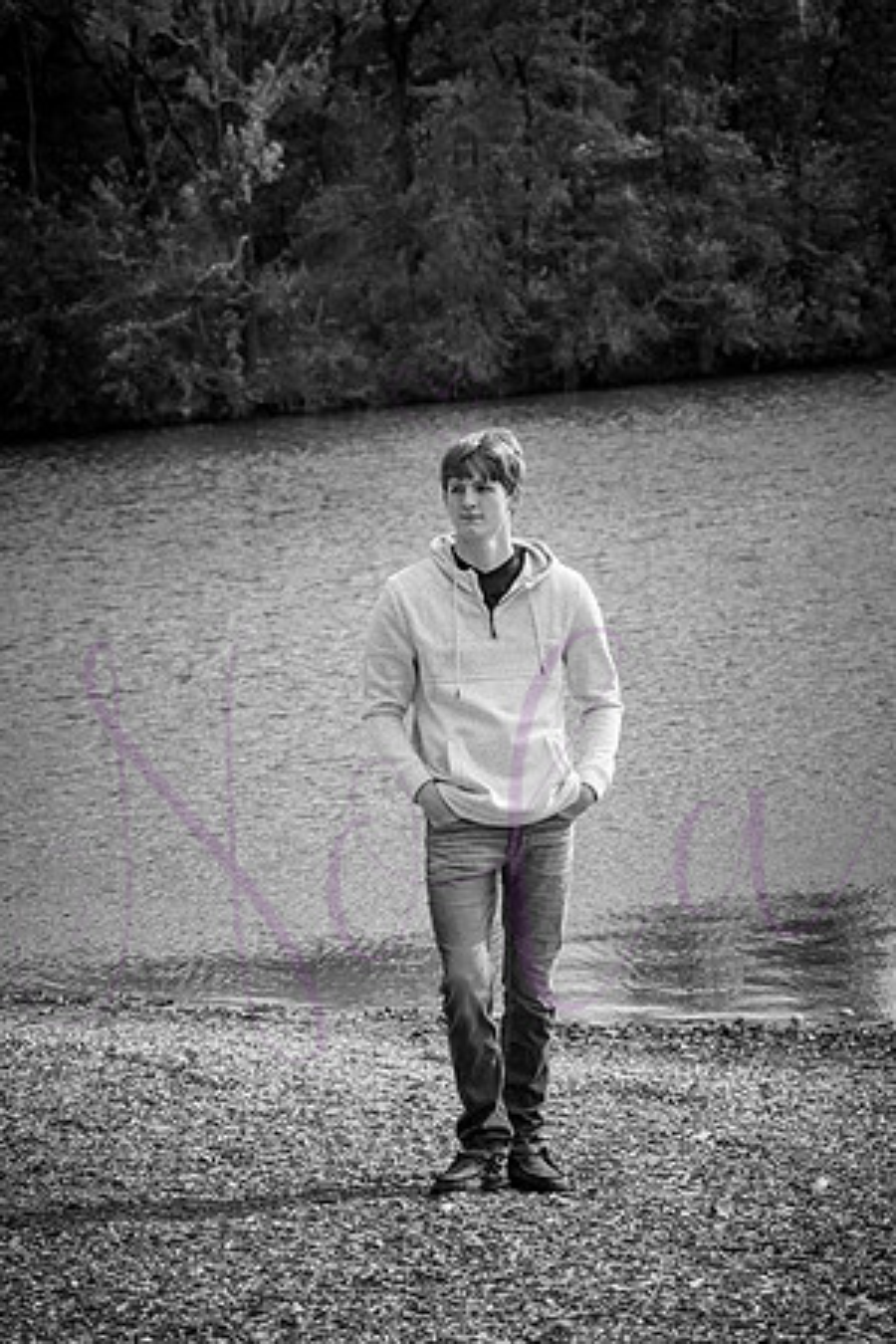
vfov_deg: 15.2
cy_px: 672
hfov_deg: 10.2
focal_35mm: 135
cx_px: 448
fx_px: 5040
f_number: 11
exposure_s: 1/640
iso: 800
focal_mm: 135
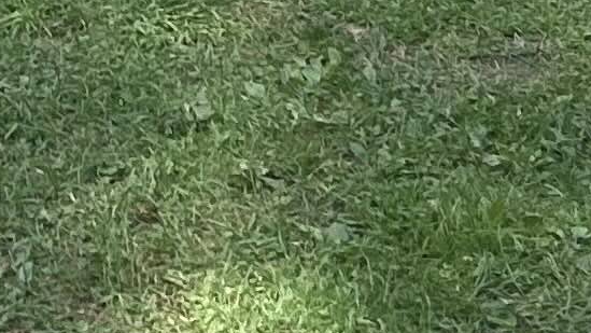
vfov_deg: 5.2
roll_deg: -0.6
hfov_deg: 10.1
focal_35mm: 208
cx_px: -198
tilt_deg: -5.7
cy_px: -963
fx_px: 3260
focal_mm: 5.7
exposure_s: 1/1252
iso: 50
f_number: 1.5
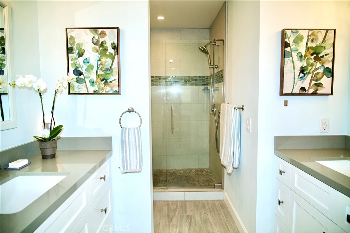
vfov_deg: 53.1
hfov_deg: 73.7
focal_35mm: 24
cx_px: 175
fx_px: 233
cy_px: 116
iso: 250
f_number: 4
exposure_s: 1/160
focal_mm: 24
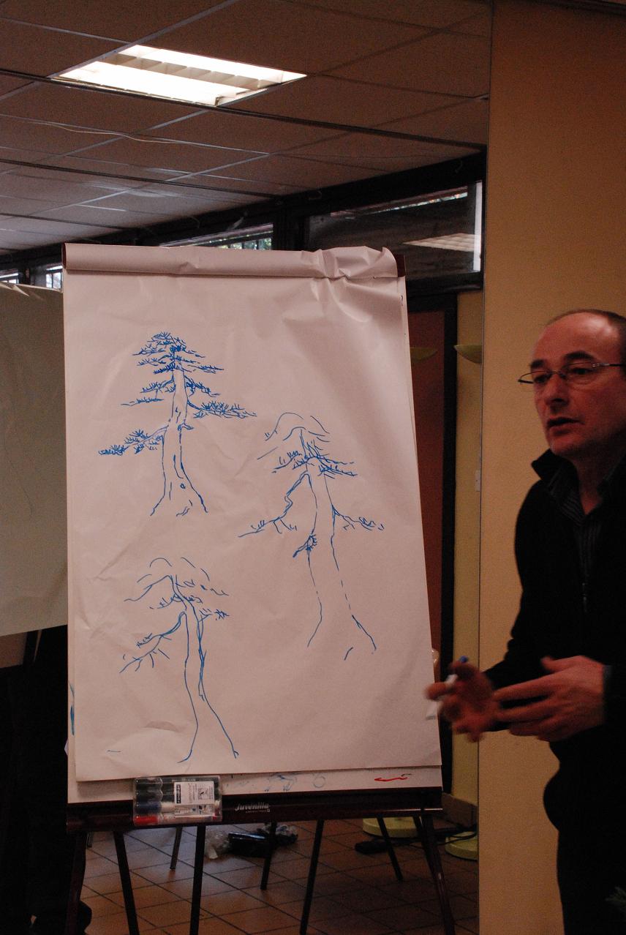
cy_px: 468
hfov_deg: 22.7
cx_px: 313
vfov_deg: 33.4
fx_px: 1560
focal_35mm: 60
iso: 1600
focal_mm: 40
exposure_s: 1/40
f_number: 11
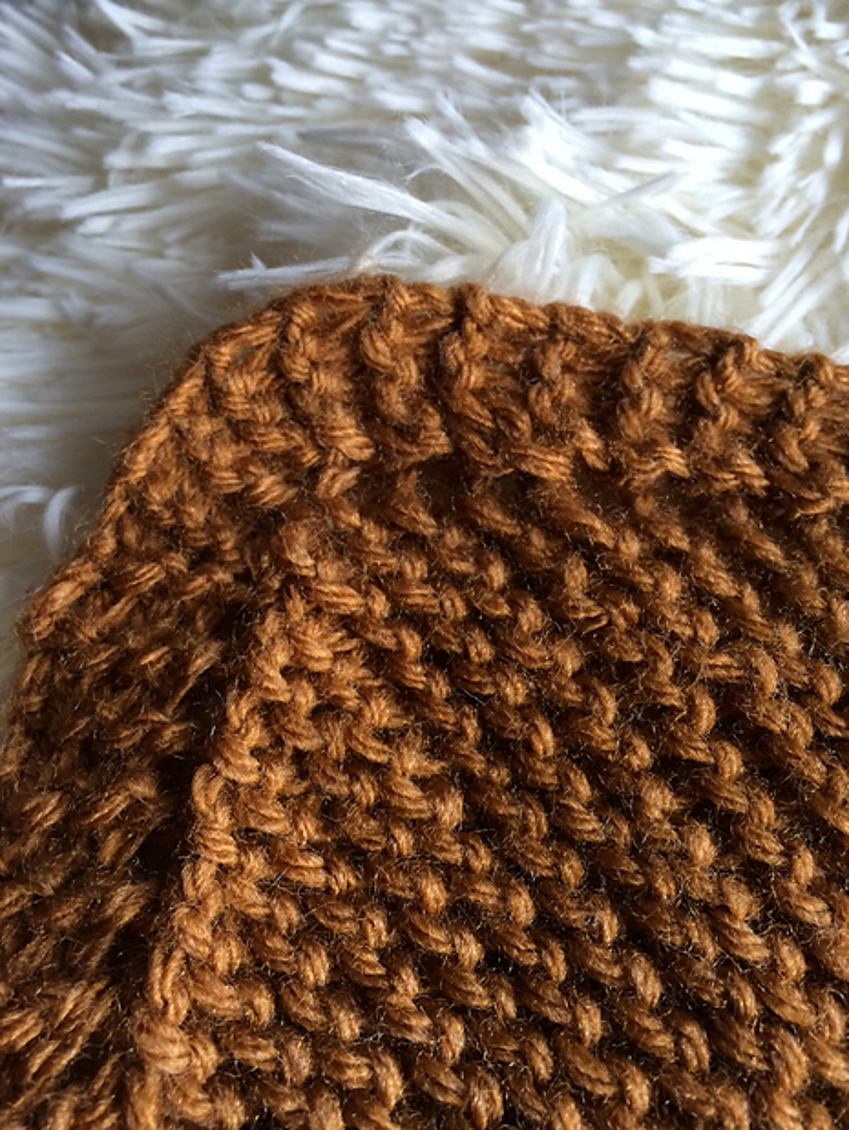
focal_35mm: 31
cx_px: 418
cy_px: 549
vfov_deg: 58.3
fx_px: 1013
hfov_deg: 45.5
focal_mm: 4.12
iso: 50
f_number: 2.2
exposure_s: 1/30
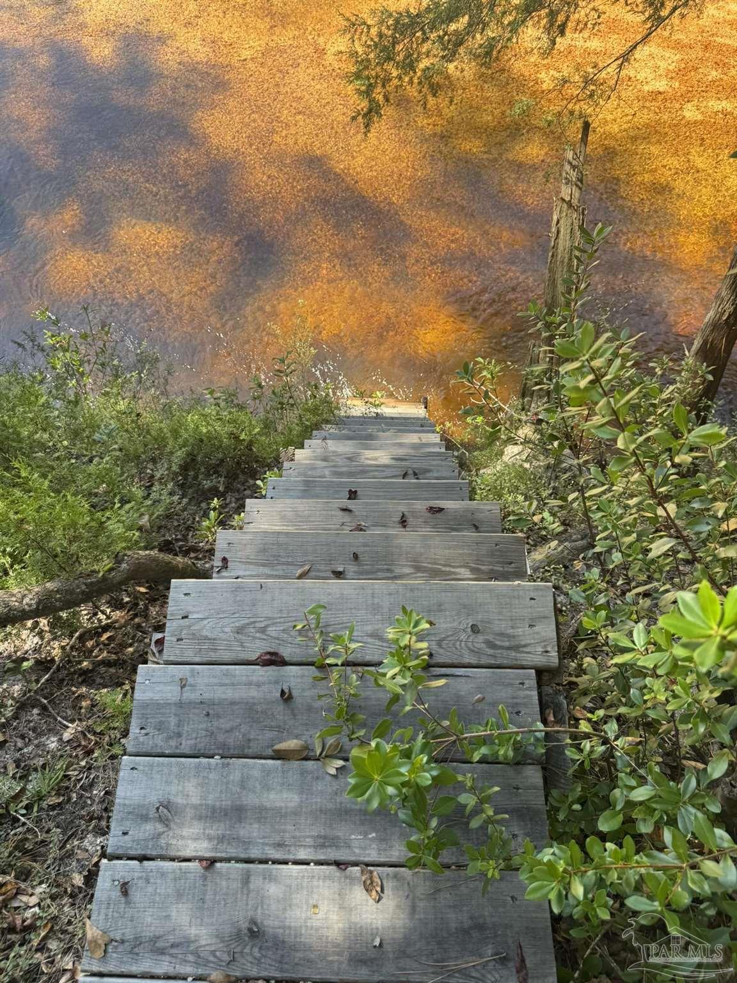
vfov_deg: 71.6
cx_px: 368
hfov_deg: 56.8
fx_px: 681
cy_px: 492
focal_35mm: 24
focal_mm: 6.76
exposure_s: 1/289
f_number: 1.78
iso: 80
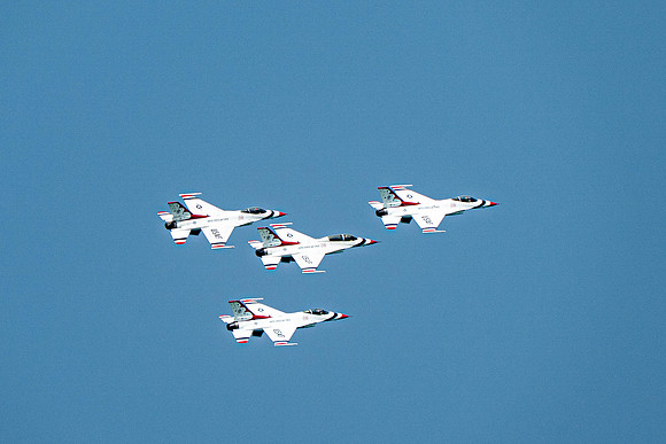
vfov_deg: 1.5
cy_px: 227
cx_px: 285
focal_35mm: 905
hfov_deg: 2.3
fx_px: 16738
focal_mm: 400
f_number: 8
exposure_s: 1/2000
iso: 800
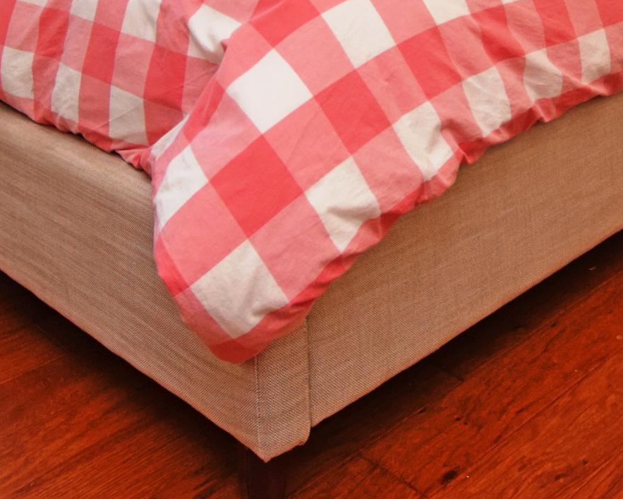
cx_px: 332
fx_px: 970
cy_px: -171
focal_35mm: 53
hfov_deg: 35.6
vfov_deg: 24.6
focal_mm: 11
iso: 800
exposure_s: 1/100
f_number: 5
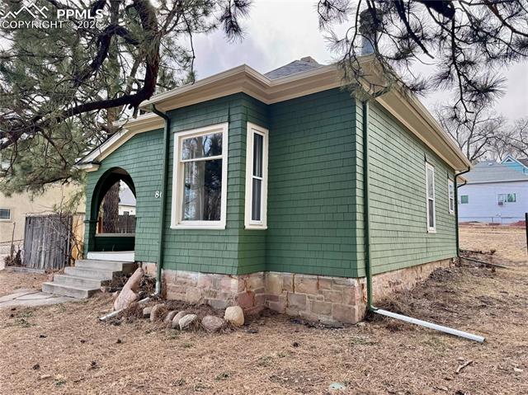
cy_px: 198
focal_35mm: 24
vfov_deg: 56.8
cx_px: 264
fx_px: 366
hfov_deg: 71.6
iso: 80
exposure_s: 1/593
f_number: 1.78
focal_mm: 6.76
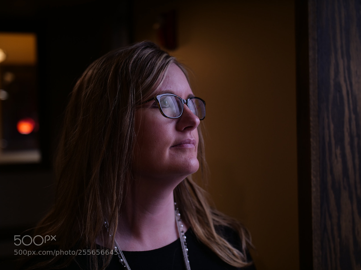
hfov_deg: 38.2
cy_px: 135
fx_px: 521
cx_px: 180
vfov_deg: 29.1
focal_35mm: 50
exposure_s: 1/100
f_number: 1.2
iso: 200
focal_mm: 25
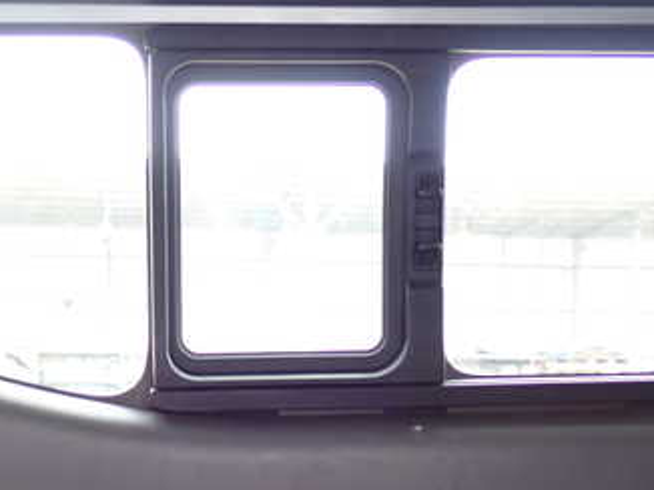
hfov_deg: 27.7
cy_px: 370
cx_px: 247
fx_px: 1322
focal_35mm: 70
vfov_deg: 20.8
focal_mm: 6.83
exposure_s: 1/40
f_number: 2.7
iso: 400
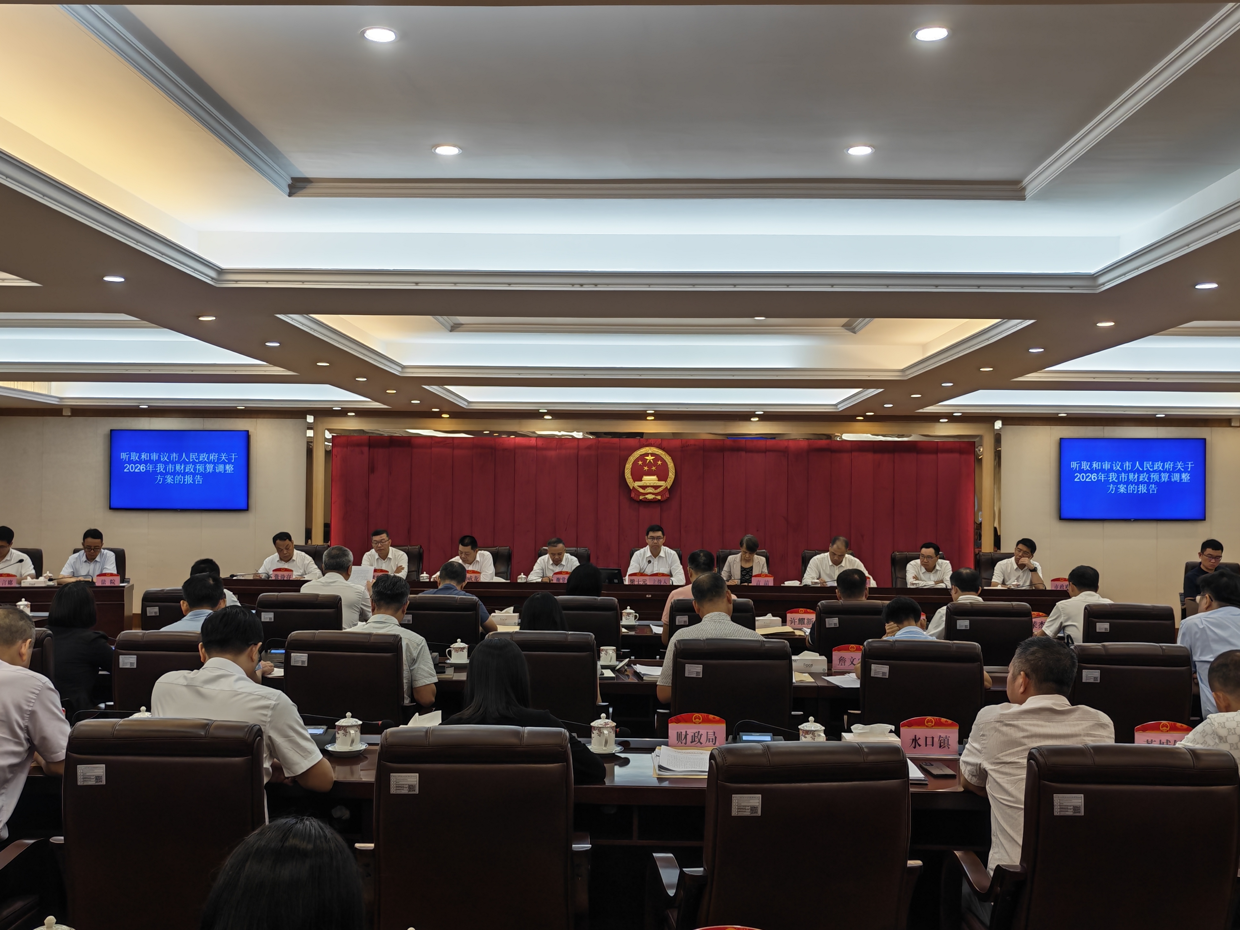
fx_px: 1146
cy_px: 465
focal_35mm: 32
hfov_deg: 56.8
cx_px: 620
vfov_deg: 44.2
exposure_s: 1/50
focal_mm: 5.52
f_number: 1.9
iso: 64
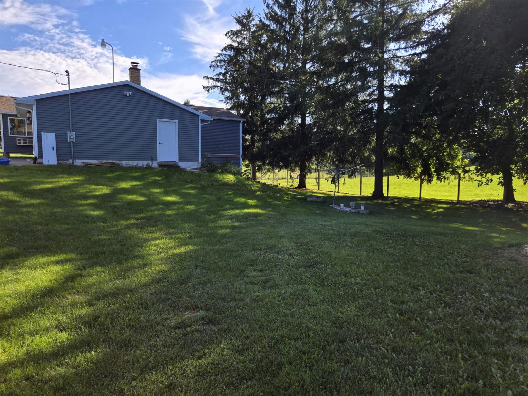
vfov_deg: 58.9
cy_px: 198
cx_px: 264
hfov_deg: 73.9
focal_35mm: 23
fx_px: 351
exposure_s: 1/957
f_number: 1.8
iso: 25
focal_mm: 5.4
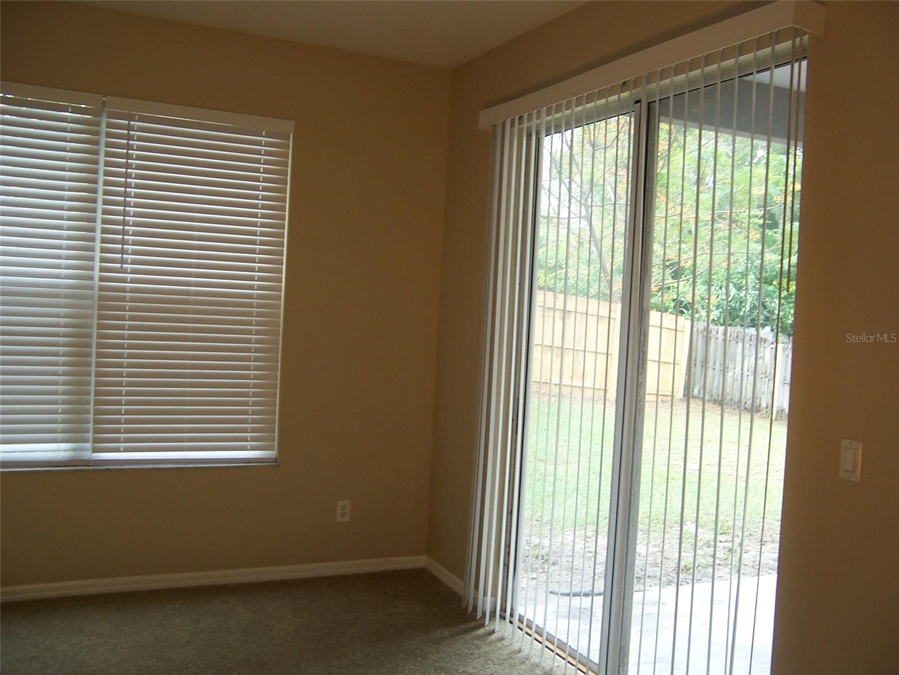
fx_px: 857
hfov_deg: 55.4
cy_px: 338
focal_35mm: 33
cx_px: 450
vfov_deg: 42.9
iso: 80
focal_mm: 5.5
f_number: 3.4
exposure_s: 1/45
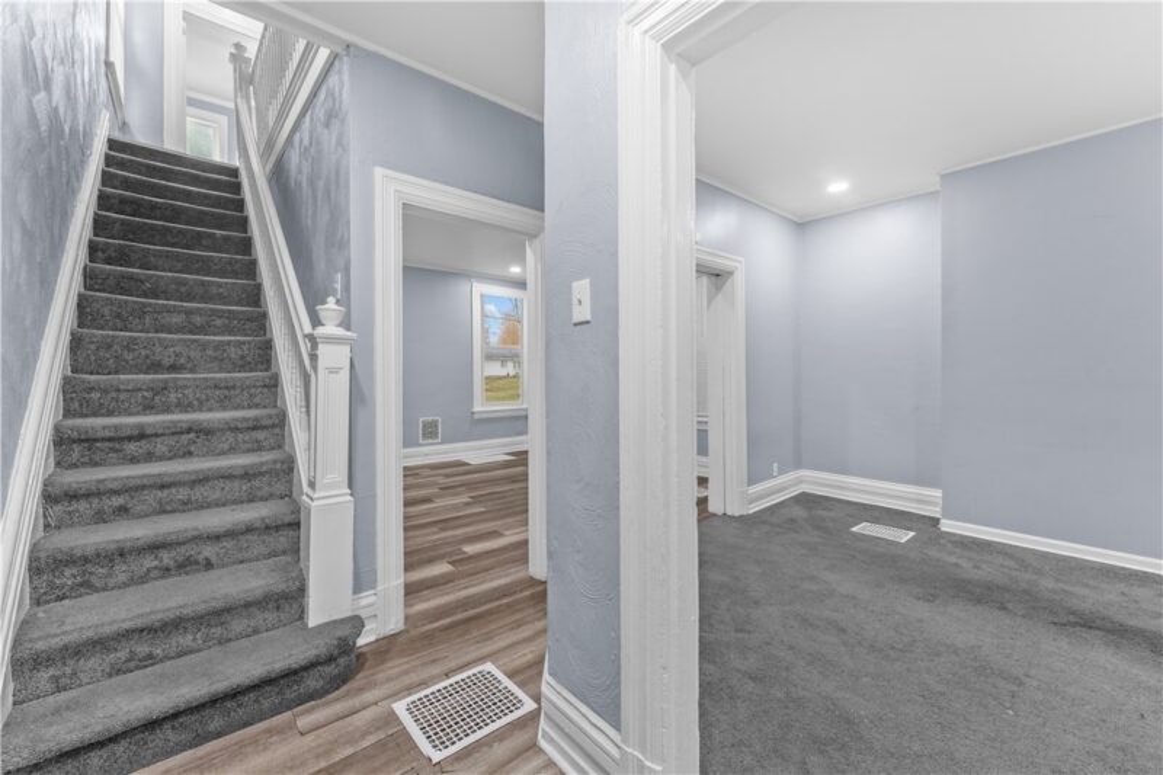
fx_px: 452
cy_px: 388
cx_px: 582
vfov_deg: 81.2
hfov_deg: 104.3
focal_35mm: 14
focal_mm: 14
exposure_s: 1/2.5
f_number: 7.1
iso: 1600
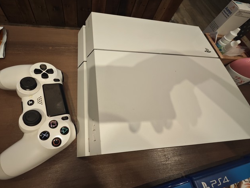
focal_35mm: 16
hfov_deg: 93.9
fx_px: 116
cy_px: 99
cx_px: 108
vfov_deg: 78.1
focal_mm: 2.16
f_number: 2.2
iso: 1000
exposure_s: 1/33.3
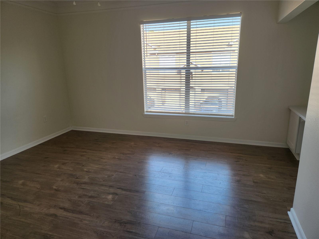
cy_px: 120
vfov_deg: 58.9
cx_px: 160
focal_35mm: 23
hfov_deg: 73.9
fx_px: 212
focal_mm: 5.4
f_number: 1.8
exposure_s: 1/180
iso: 50
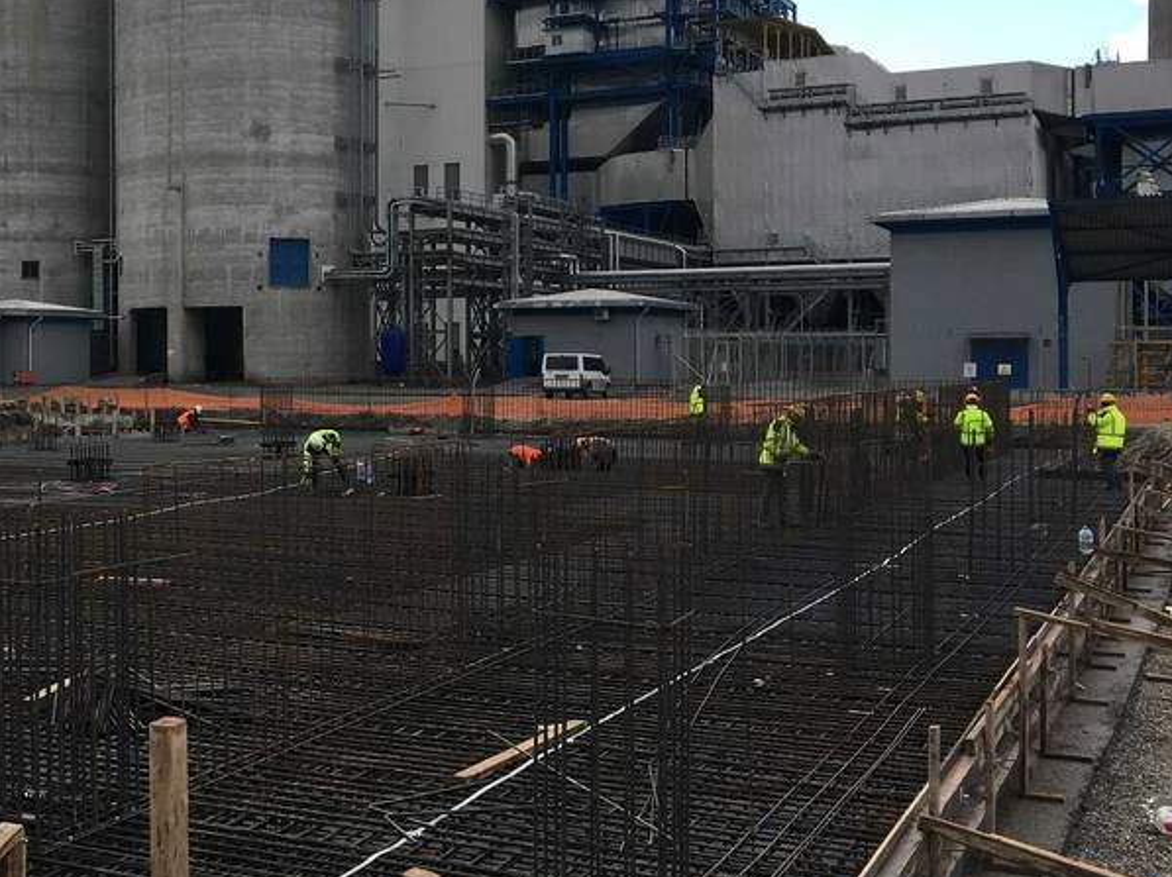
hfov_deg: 37.5
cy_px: 359
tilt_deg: +2.2
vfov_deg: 29.6
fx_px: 1658
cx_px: 234
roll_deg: -0.7
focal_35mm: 49
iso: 25
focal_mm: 4.15
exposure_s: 1/663
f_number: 2.2
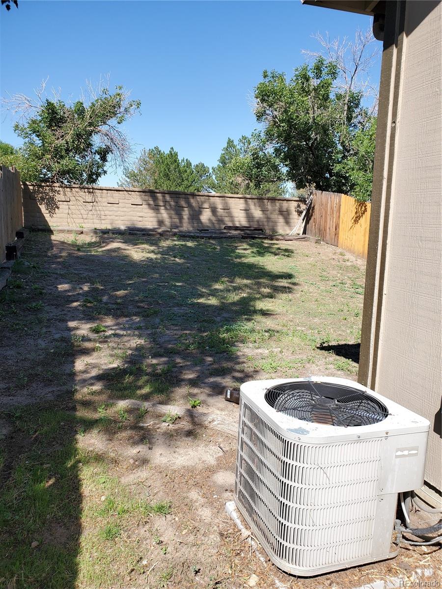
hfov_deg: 53.1
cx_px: 221
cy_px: 294
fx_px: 443
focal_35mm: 26
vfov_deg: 67.3
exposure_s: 1/856
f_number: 2.4
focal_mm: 4.3
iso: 50
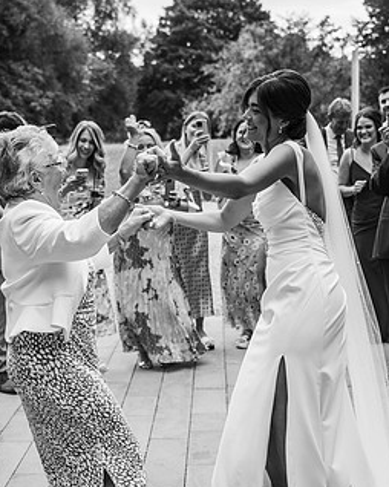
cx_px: 130
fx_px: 850
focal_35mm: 59
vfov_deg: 31.9
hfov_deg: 25.6
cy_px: 288
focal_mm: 34.5
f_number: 2.8
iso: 100
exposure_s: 1/500
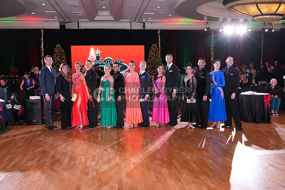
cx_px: 142
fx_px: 238
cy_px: 95
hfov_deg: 61.9
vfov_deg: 43.6
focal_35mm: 30
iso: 2500
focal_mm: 30
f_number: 4.5
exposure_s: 1/200
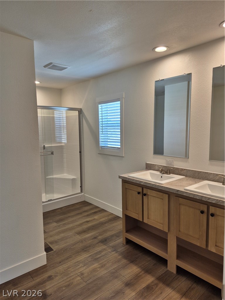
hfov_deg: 58.9
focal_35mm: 23
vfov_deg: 73.9
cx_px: 112
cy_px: 150
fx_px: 199
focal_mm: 5.4
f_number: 1.8
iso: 40
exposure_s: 1/120
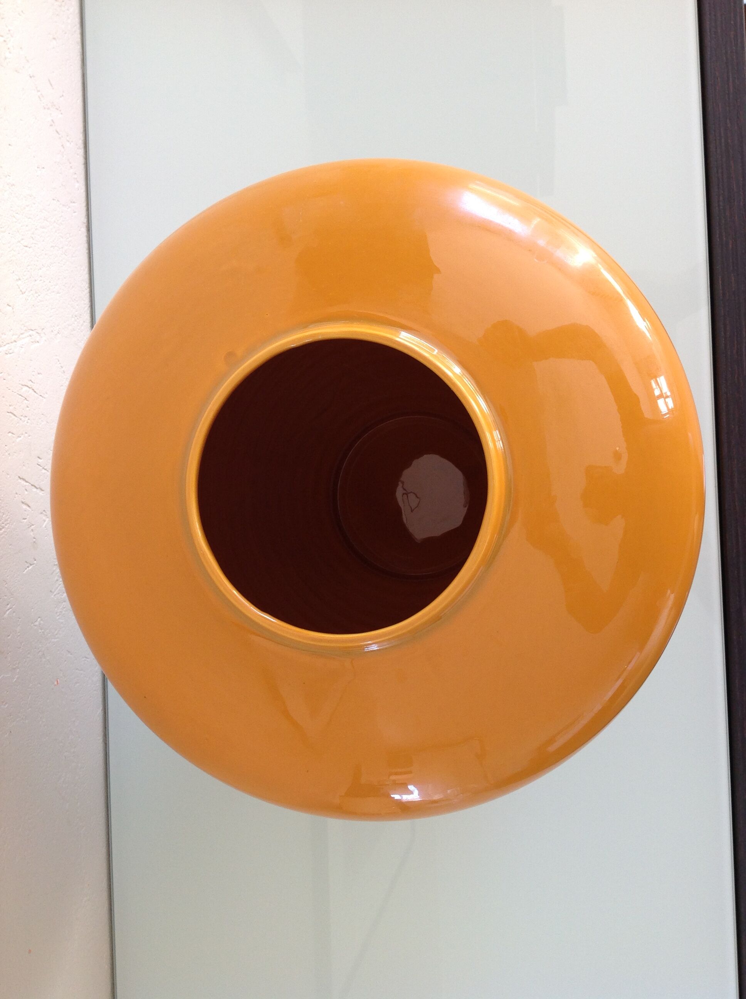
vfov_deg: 52.7
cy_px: 500
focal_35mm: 35
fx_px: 1008
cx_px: 373
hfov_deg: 40.6
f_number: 2.4
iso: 64
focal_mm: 4.28
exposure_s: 1/40
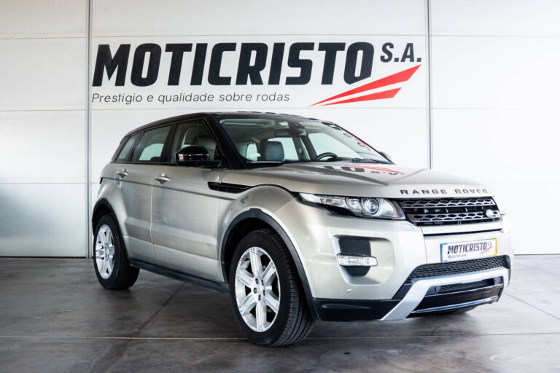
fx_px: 638
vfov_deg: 32.6
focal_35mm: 41
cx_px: 280
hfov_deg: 47.4
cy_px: 186
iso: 1000
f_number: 3.2
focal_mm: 27.4
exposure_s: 1/800
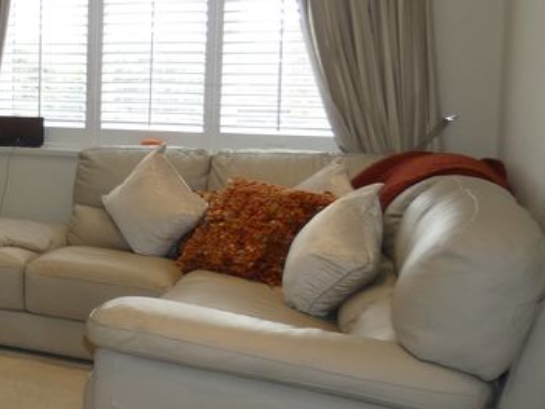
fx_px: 913
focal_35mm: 58
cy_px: 136
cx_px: -207
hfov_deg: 26.7
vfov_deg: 25.1
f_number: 2.8
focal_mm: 3.6
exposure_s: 1/60
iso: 100
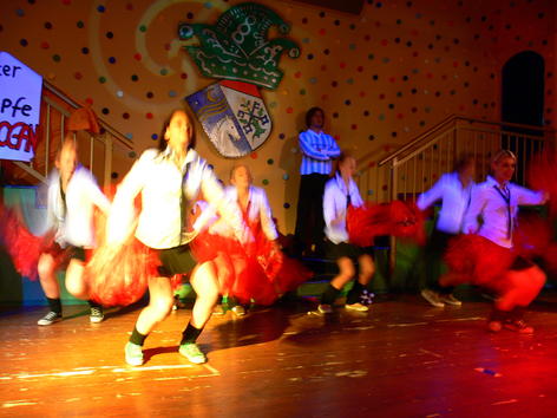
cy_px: 209
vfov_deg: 40.7
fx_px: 563
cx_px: 278
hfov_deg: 52.6
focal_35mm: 35
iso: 100
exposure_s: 1/5
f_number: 2.8
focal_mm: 7.4
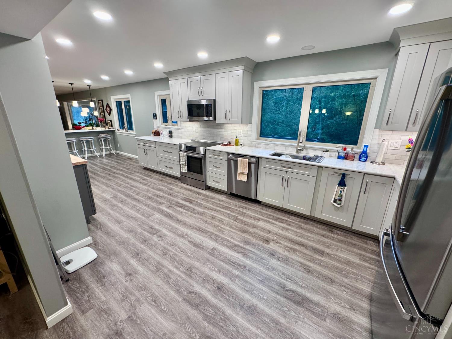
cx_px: 226
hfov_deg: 102.1
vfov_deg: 85.7
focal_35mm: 14
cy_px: 170
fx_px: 183
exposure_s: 1/120
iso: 250
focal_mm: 2.22
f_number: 2.2
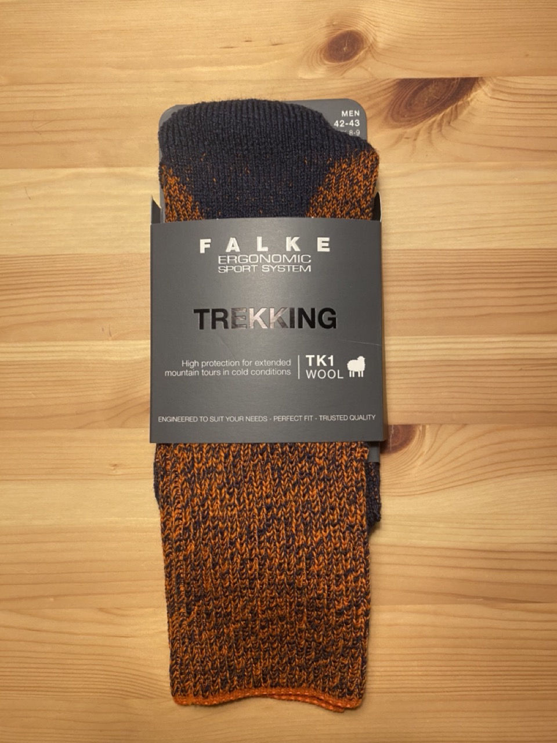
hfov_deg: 53.1
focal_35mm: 26
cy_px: 372
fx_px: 558
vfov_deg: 67.3
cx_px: 278
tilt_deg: -87.7
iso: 200
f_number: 1.8
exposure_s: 1/60
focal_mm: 4.25
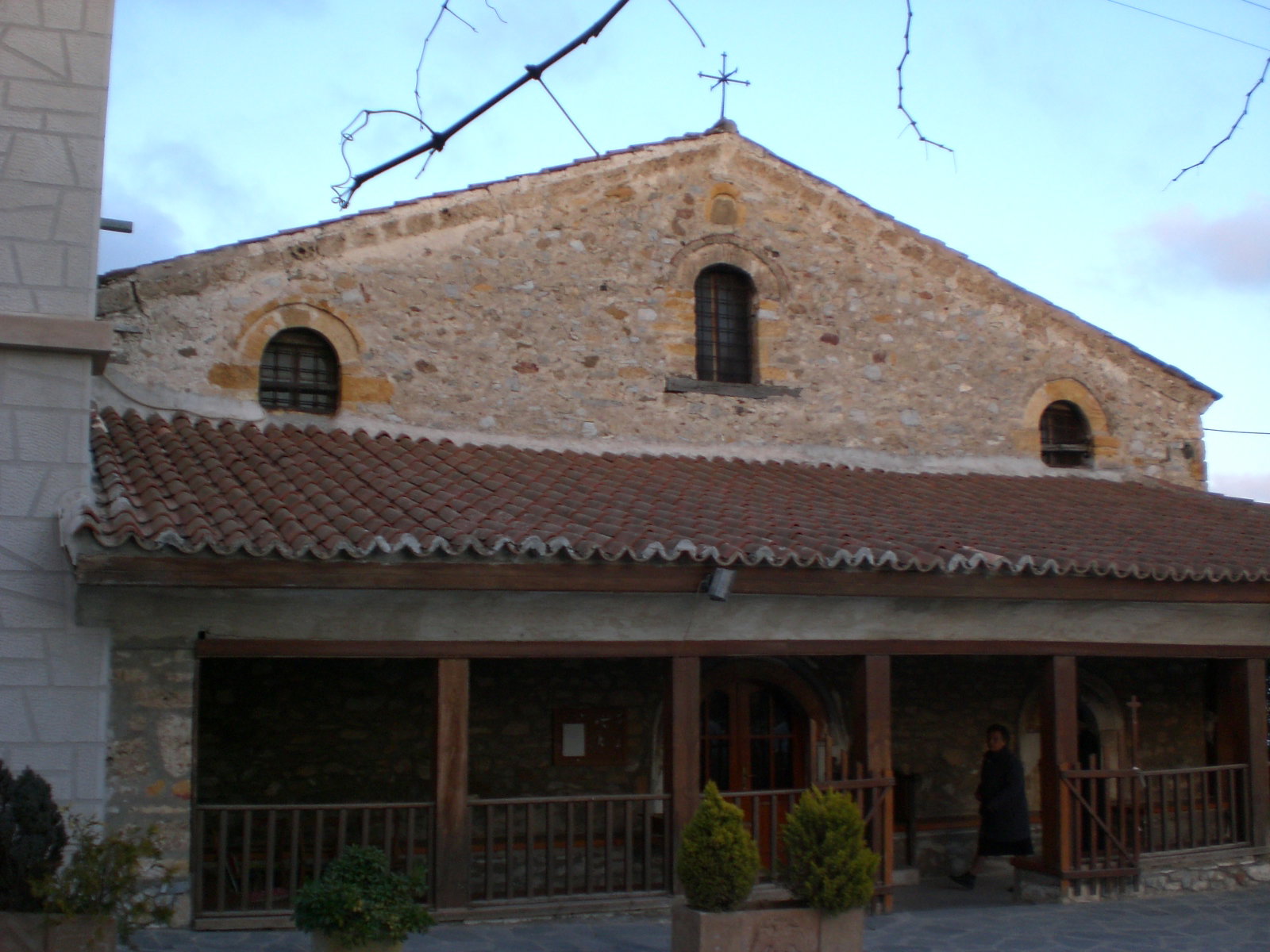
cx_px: 635
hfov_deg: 49.0
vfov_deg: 37.7
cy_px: 476
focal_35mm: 38
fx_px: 1394
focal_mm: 6.3
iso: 100
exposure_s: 1/125
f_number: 3.1
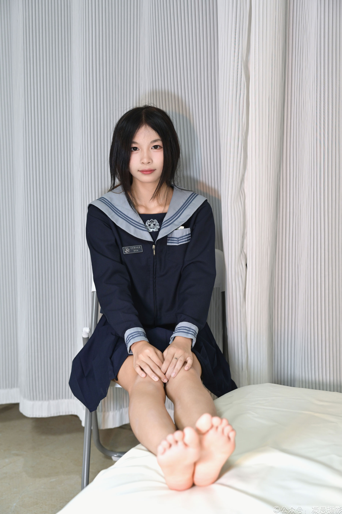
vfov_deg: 44.5
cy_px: 257
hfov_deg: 30.5
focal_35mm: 44
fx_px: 627
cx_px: 171
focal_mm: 44
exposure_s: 1/100
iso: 1100
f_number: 3.2
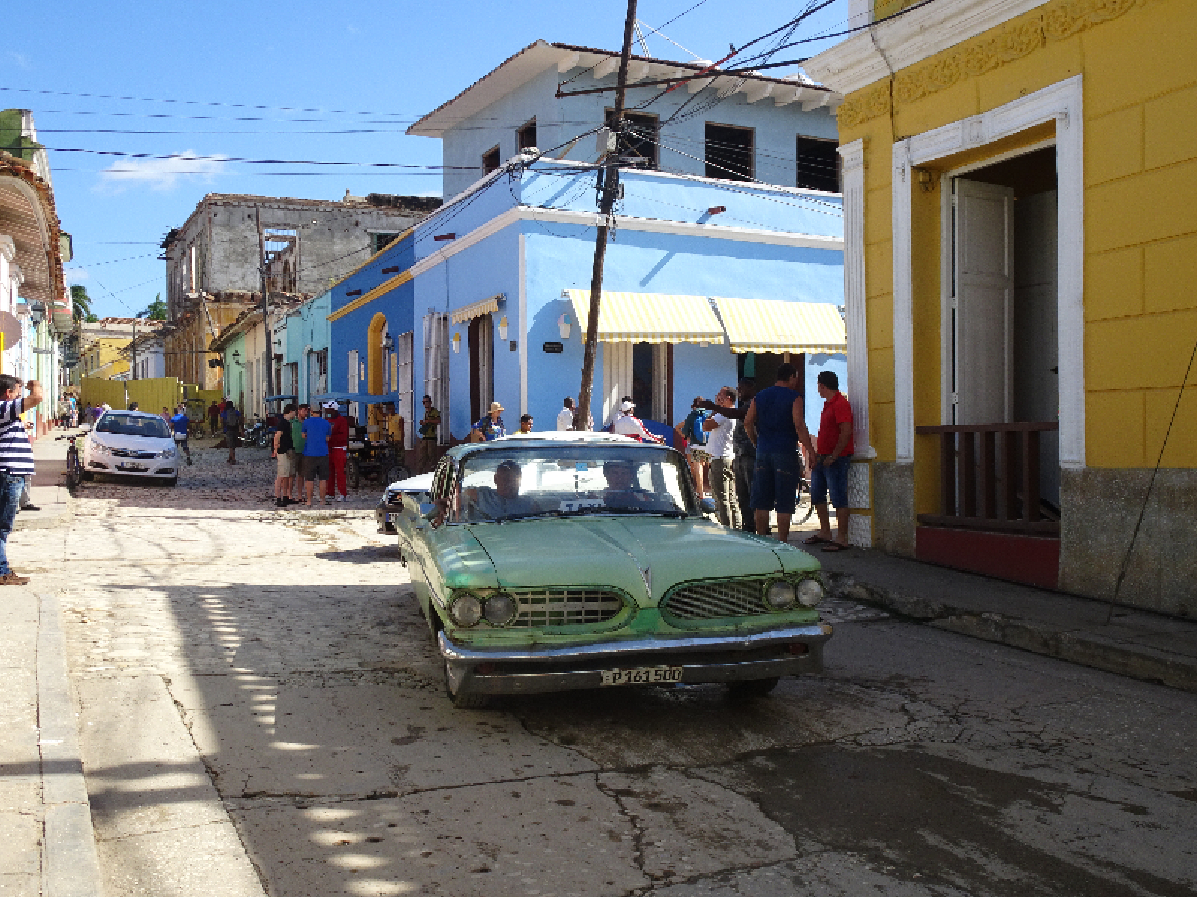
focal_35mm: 33
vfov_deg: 42.9
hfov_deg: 55.4
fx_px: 1141
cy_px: 448
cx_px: 598
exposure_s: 1/500
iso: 80
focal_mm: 5.61
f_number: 4
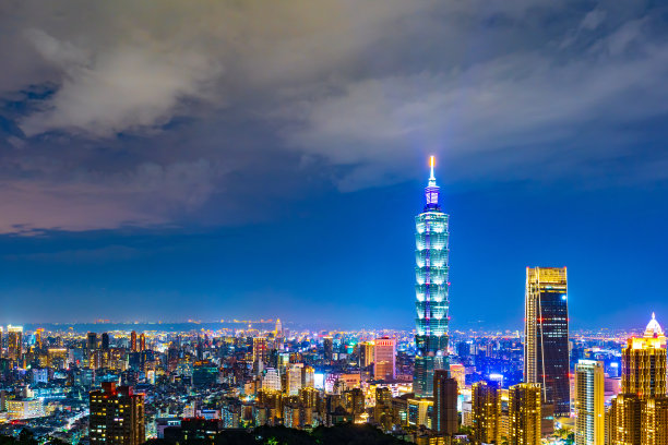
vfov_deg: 37.9
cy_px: 222
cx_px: 334
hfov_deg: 54.4
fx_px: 649
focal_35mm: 35
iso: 400
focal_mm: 35
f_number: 4.5
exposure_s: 2
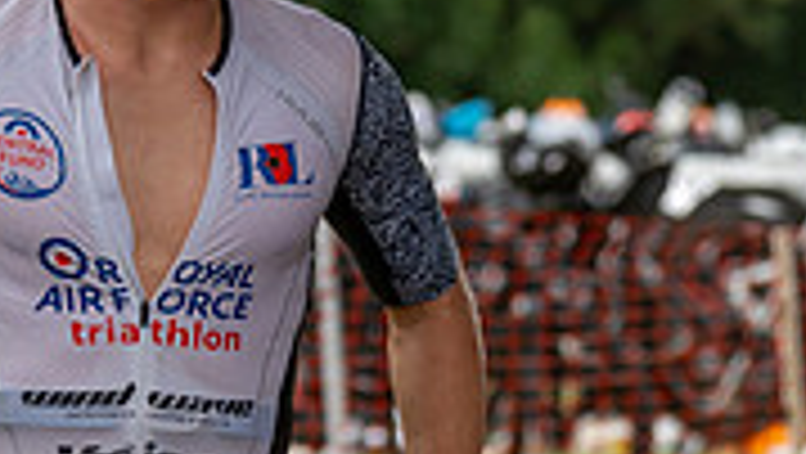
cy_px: 171
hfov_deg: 6.7
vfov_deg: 3.8
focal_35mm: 324
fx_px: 6930
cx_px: 234
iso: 320
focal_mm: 78
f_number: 3.2
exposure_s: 1/400
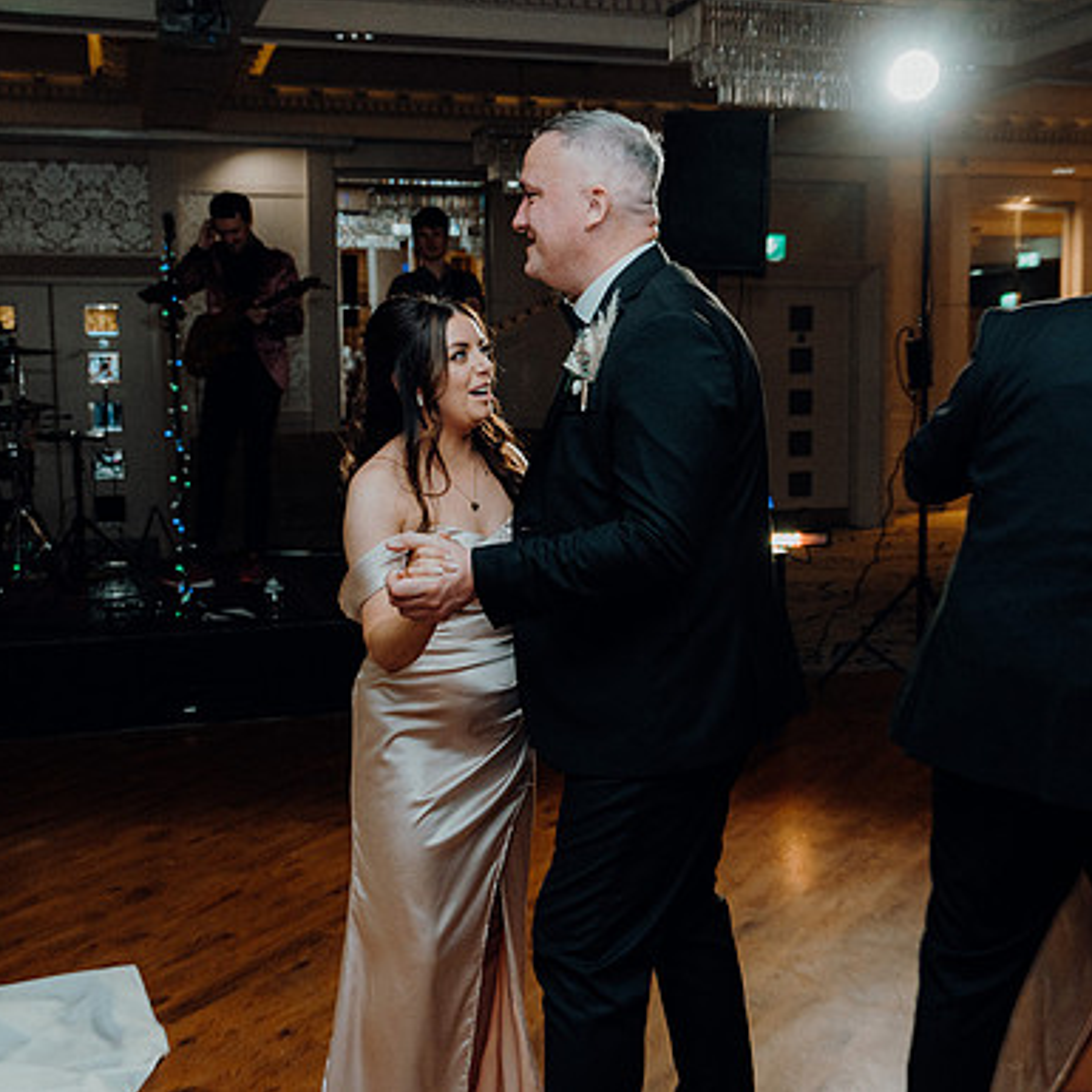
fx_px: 1463
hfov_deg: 40.9
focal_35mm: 41
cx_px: 604
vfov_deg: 40.9
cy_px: 546
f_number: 3.5
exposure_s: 1/160
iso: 2500
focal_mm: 32
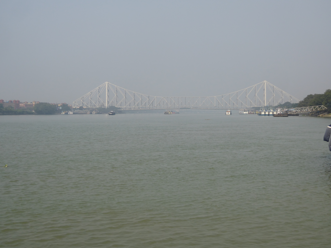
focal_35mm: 53
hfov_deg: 36.2
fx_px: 507
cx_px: 166
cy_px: 124
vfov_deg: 27.5
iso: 80
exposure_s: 1/800
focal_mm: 9
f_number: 4.1
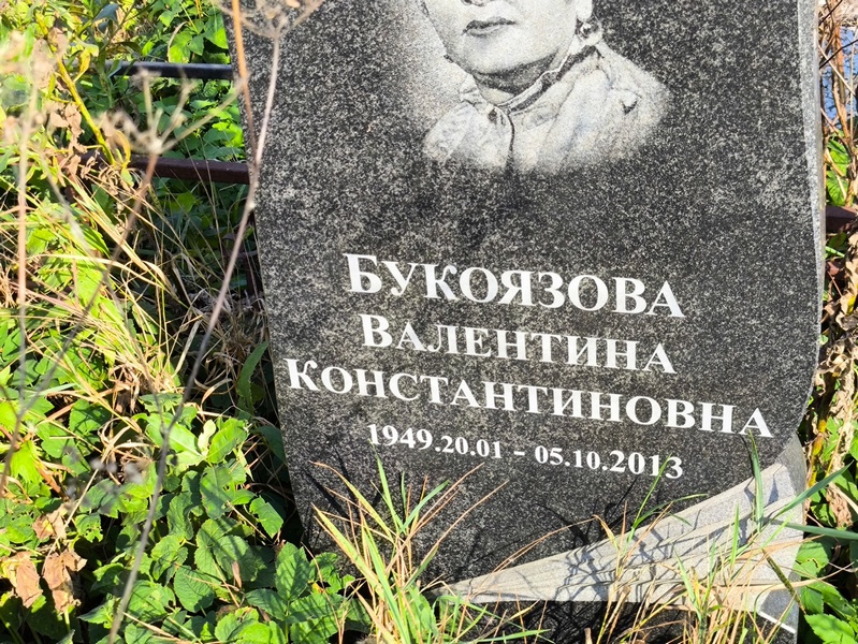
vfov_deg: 29.1
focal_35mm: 50
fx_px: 1240
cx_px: 429
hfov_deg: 38.2
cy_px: 322
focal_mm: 4.71
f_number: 1.7
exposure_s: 1/373
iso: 50
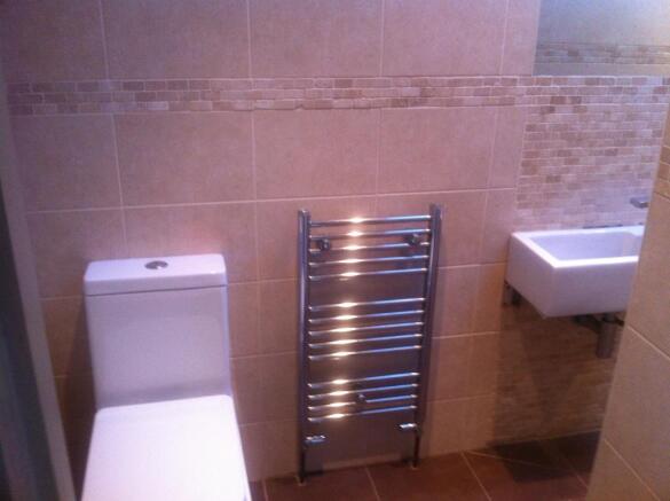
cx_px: 335
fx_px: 676
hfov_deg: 52.7
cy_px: 250
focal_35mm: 35
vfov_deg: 40.6
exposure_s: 1/17
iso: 200
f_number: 2.8
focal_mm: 3.85
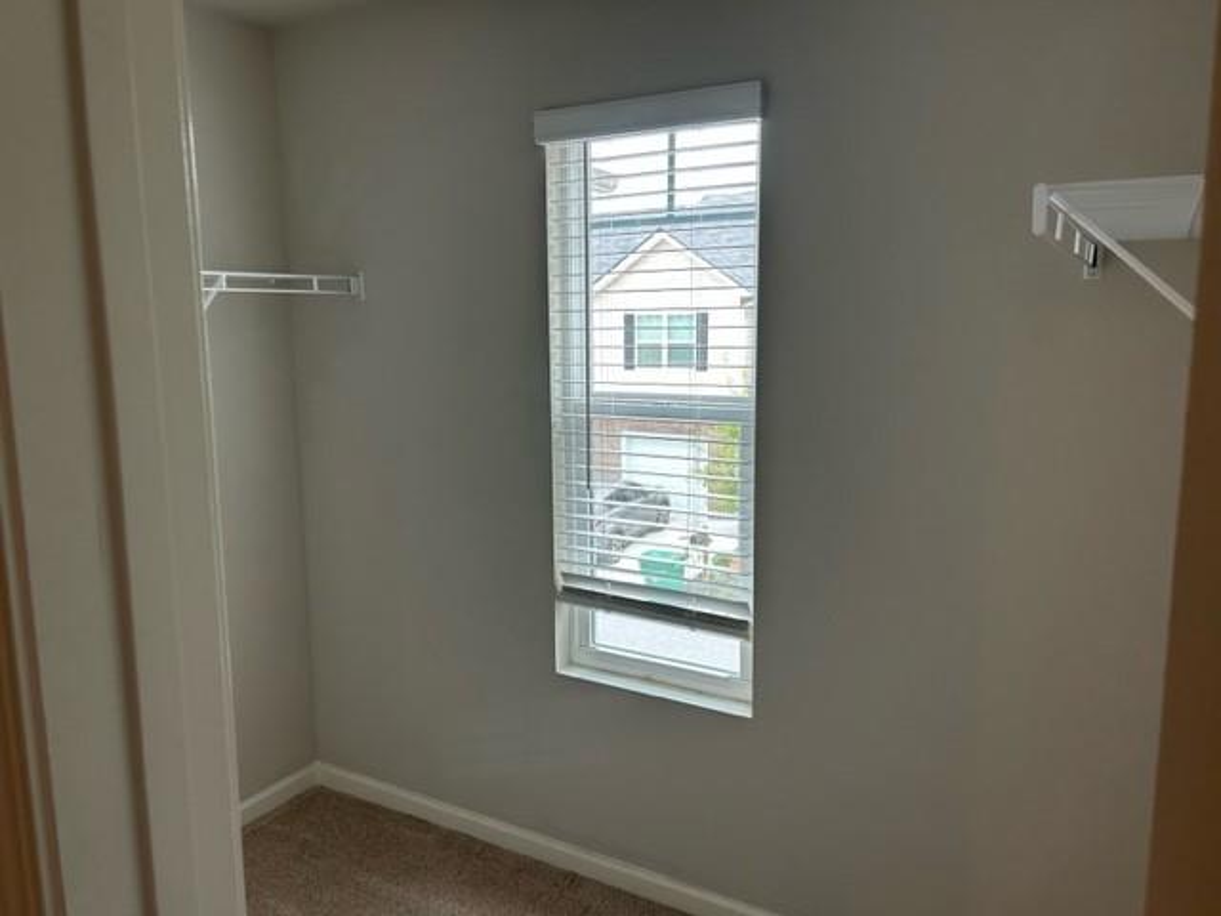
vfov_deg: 53.1
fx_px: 917
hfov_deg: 67.3
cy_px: 458
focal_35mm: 26
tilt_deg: -8.3
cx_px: 610
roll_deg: +0.4
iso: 64
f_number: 1.5
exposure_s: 1/120
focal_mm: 5.7
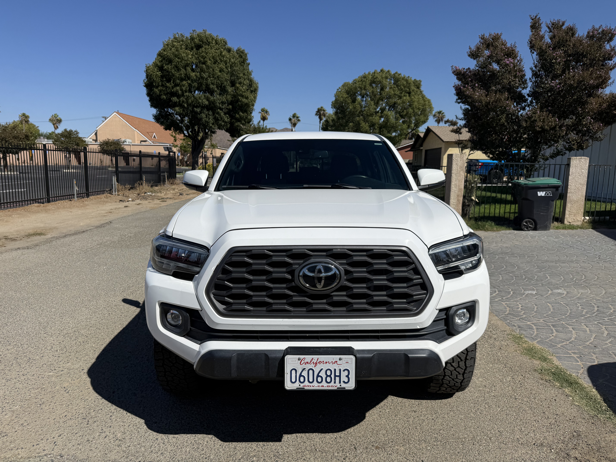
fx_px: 427
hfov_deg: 71.6
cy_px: 231
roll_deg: -0.9
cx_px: 308
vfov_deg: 56.8
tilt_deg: -8.3
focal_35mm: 24
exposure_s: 1/10309
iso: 80
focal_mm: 6.76
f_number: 1.78
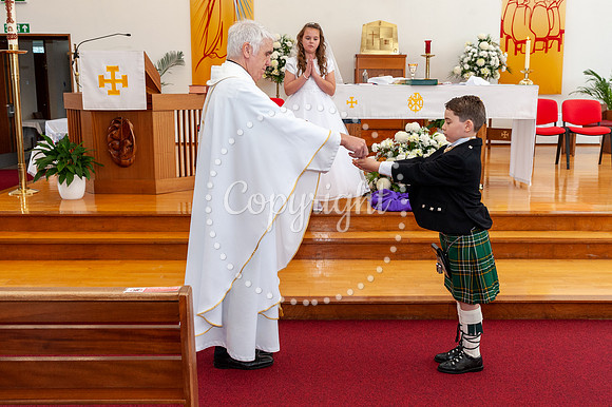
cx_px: 325
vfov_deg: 33.8
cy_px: 192
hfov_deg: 49.0
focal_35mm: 39
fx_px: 671
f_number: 5.6
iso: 1250
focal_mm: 35
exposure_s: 1/80
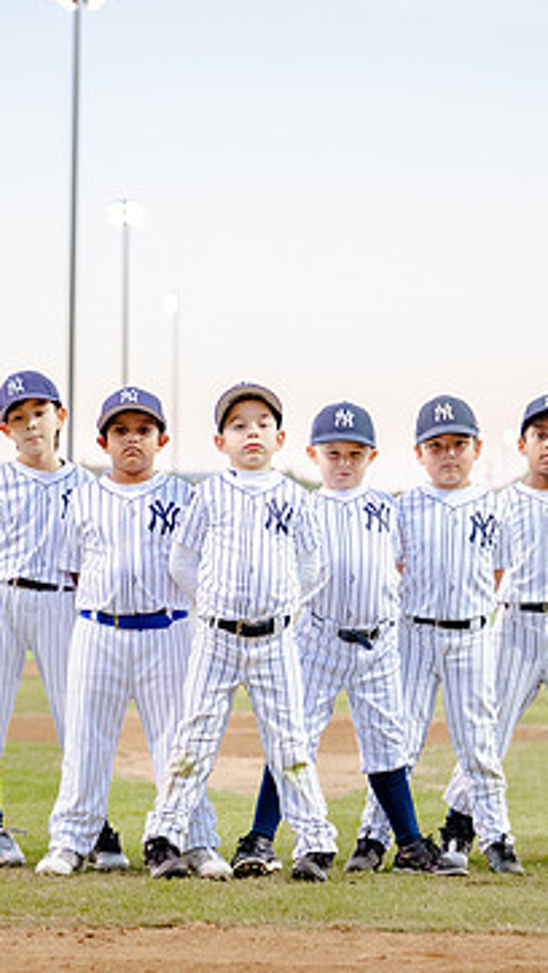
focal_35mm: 106
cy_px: 604
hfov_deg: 11.4
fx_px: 2734
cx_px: 262
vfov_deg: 20.1
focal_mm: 50
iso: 1000
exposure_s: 1/500
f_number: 2
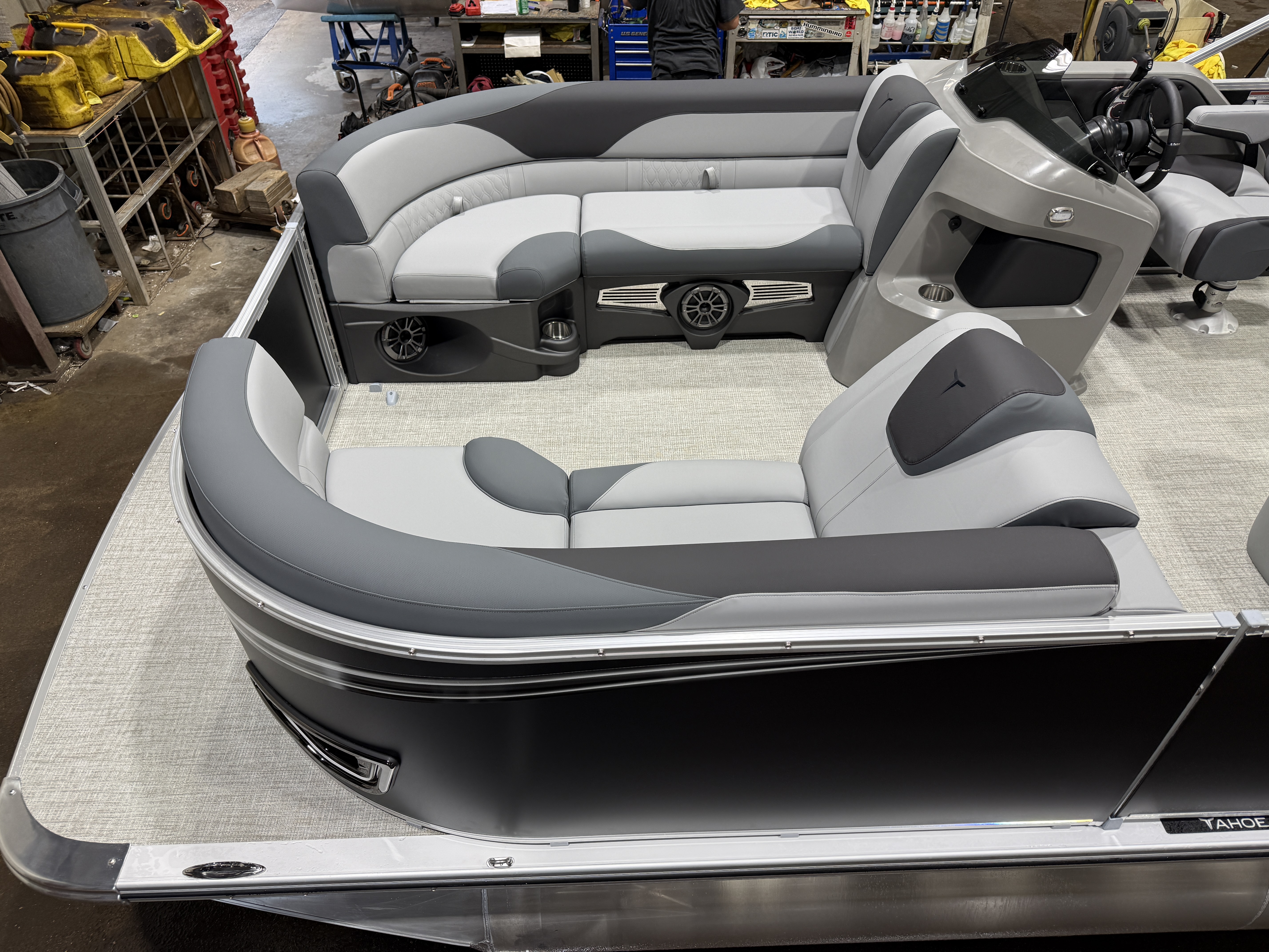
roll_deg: +0.8
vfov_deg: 56.8
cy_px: 476
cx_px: 634
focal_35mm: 24
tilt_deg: -41.2
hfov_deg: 71.6
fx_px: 880
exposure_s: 1/120
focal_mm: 6.76
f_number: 1.78
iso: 80
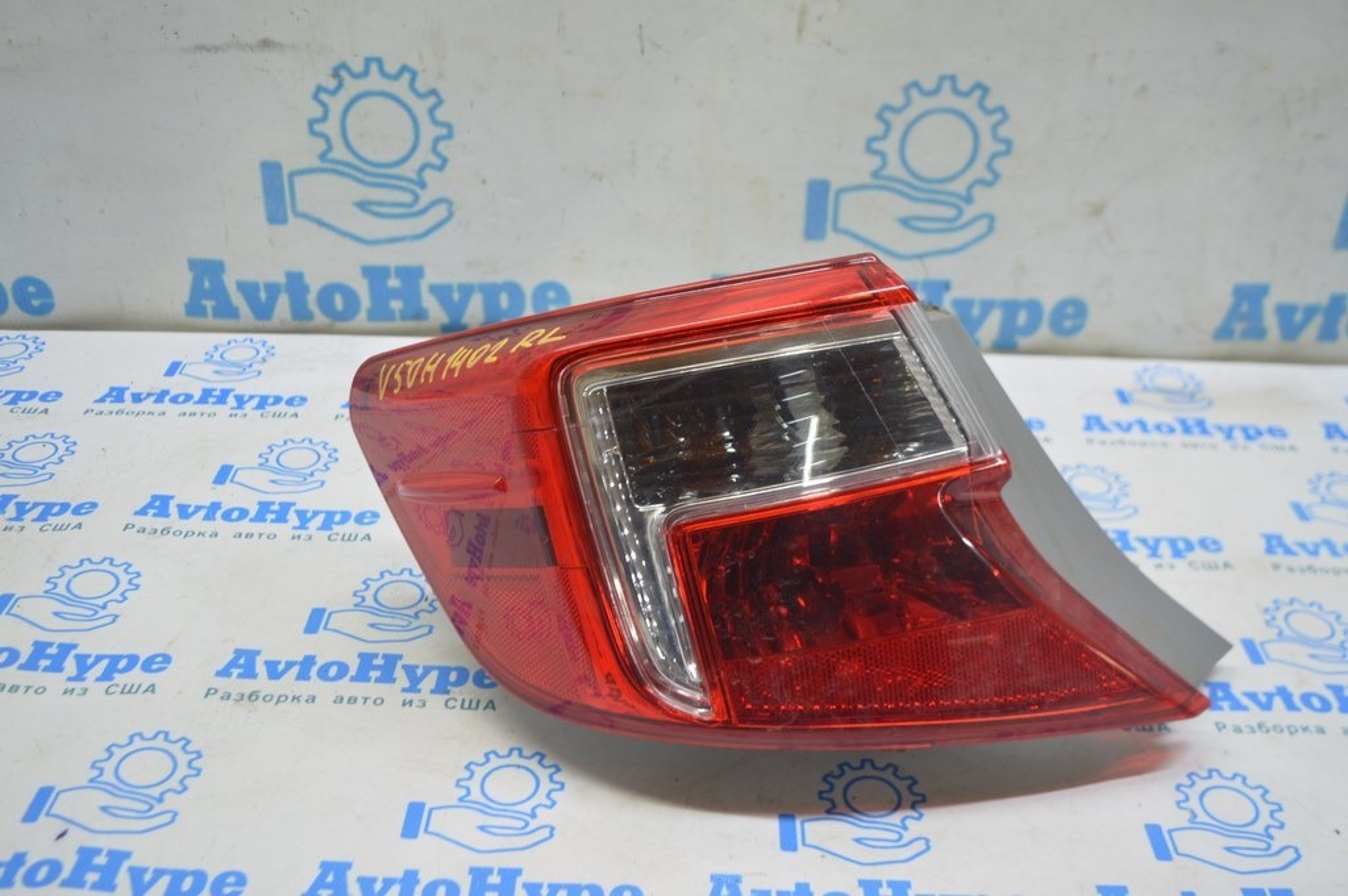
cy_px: 448
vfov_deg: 35.4
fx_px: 1403
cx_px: 674
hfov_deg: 51.3
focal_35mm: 38
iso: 400
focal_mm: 25
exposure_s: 1/40
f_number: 4
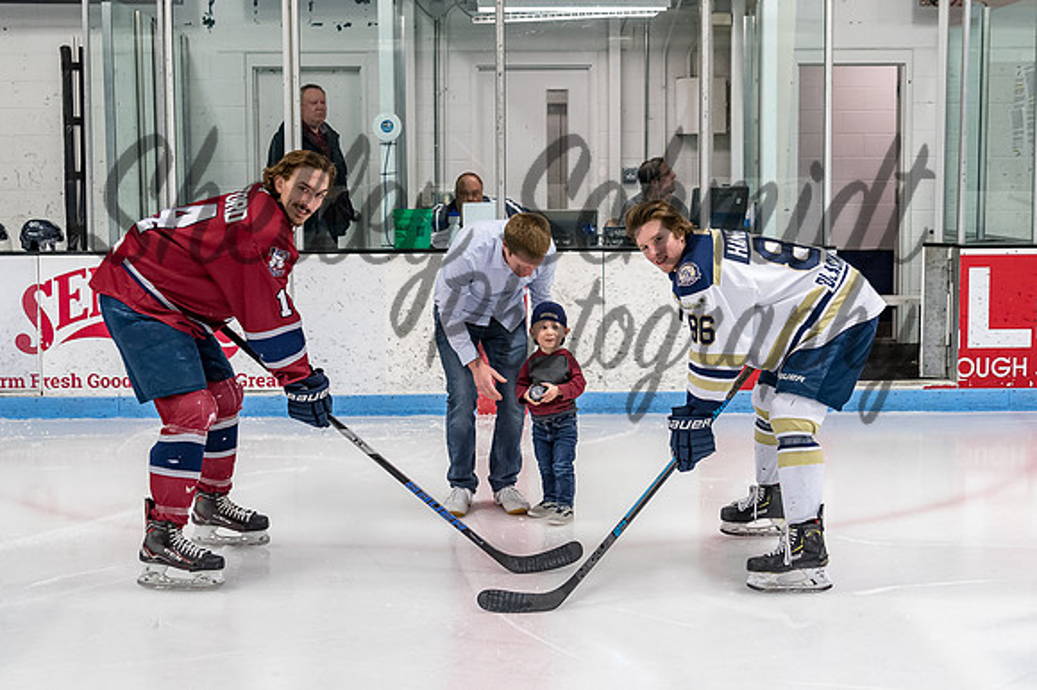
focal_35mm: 49
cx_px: 533
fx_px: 1422
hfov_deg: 40.1
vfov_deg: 27.2
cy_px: 287
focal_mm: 28
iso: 1600
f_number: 4
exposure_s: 1/250
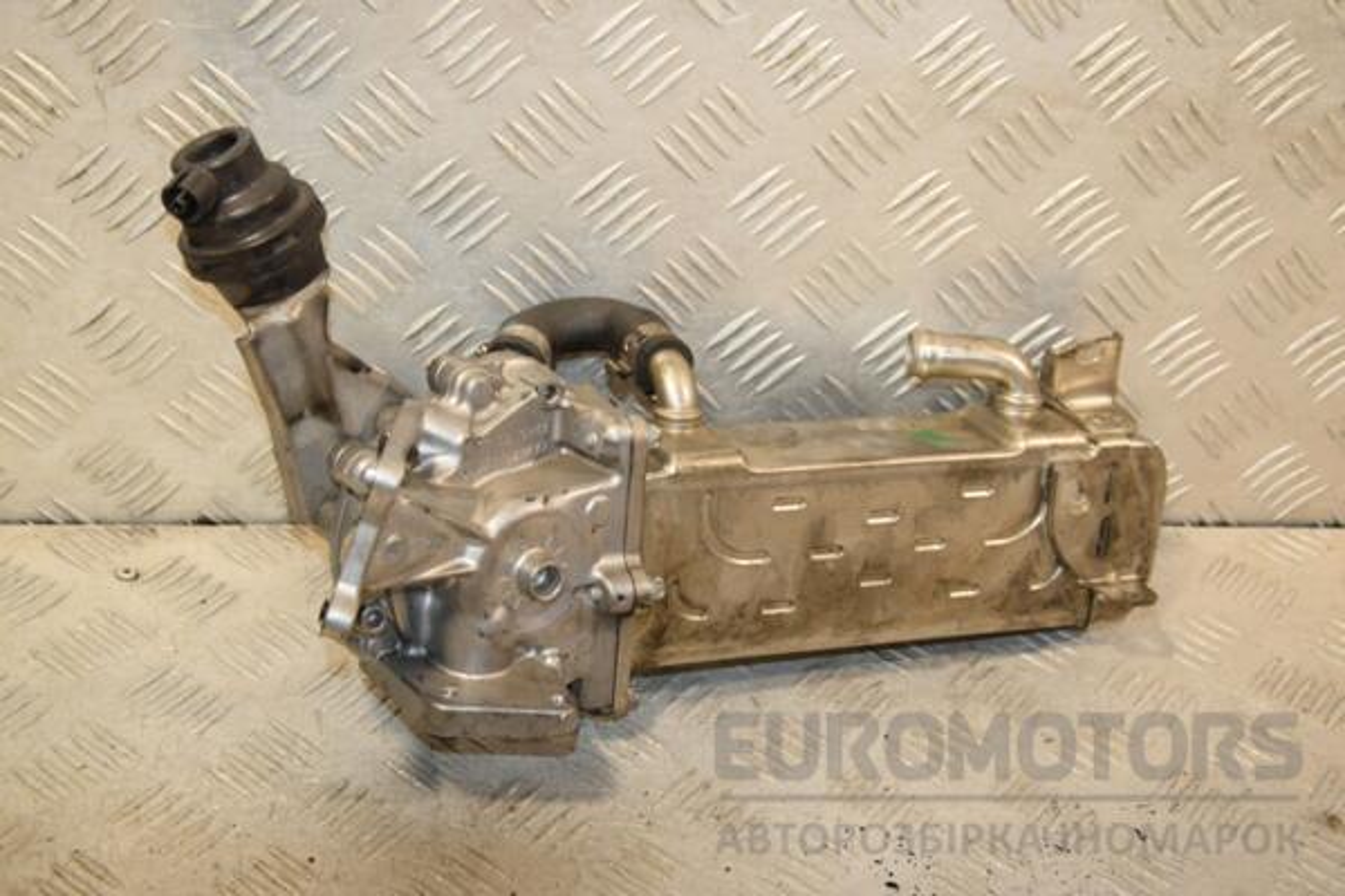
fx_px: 2241
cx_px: 672
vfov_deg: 22.6
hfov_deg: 33.4
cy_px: 448
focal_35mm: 60
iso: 800
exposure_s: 1/200
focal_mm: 40
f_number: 6.3
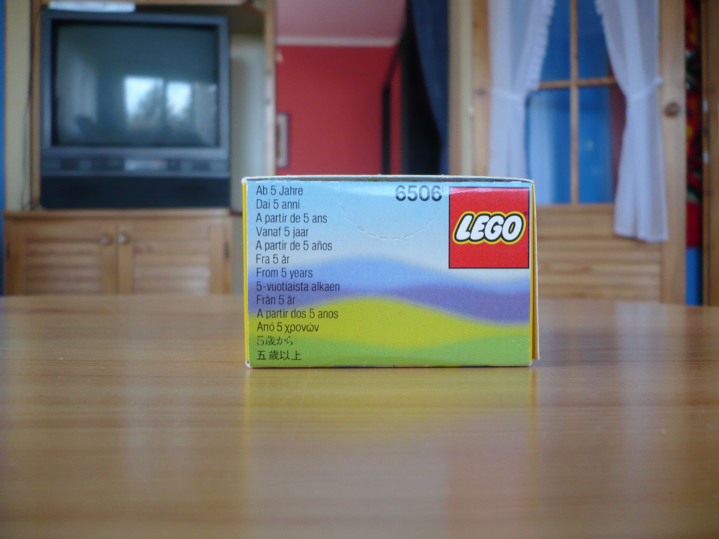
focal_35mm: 35
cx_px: 360
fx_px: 727
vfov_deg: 40.7
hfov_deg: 52.6
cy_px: 270
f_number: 2.8
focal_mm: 5.8
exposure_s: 1/40
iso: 100
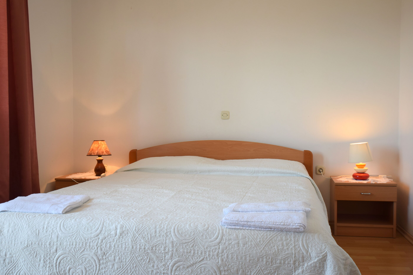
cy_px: 138
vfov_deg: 36.9
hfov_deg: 53.1
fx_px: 413
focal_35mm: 36
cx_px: 206
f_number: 5
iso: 400
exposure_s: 1/100
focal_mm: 24
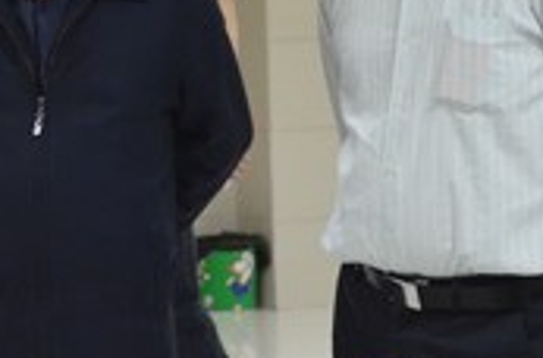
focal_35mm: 243
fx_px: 3652
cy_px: -5
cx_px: -19
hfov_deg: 8.5
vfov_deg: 5.6
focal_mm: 56
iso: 1600
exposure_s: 1/60
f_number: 4.5
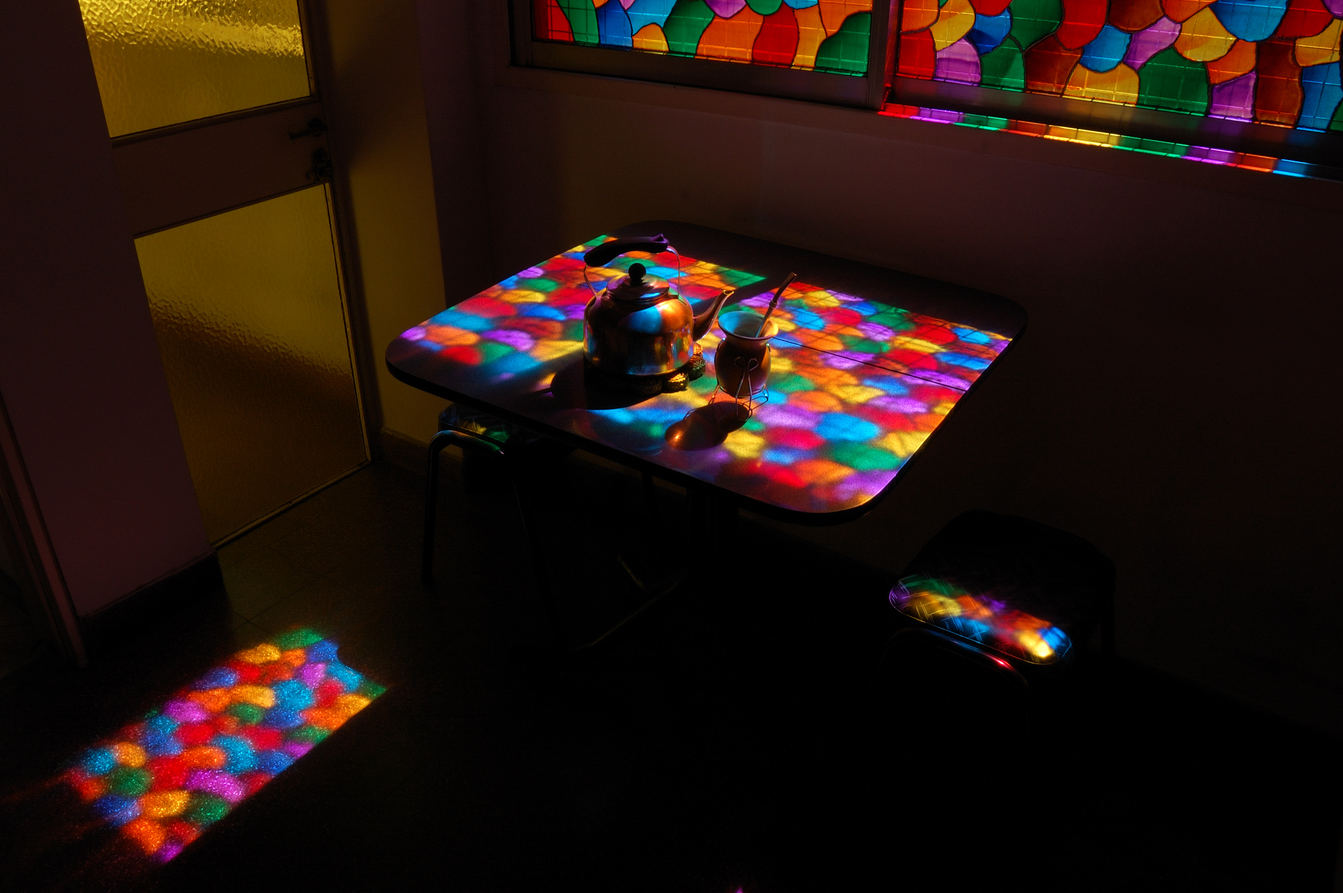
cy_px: 446
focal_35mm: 27
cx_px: 672
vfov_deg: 47.8
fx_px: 1006
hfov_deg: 67.4
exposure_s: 1/20
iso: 200
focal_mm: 18
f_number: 16
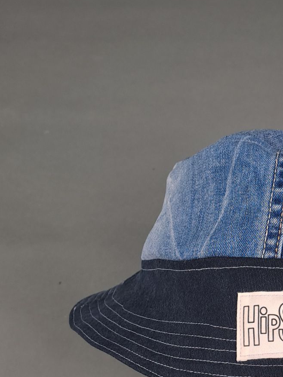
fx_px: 621
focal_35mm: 57
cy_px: 224
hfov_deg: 24.3
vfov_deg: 33.7
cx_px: 295
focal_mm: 4.65
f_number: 1.8
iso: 64
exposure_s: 1/50
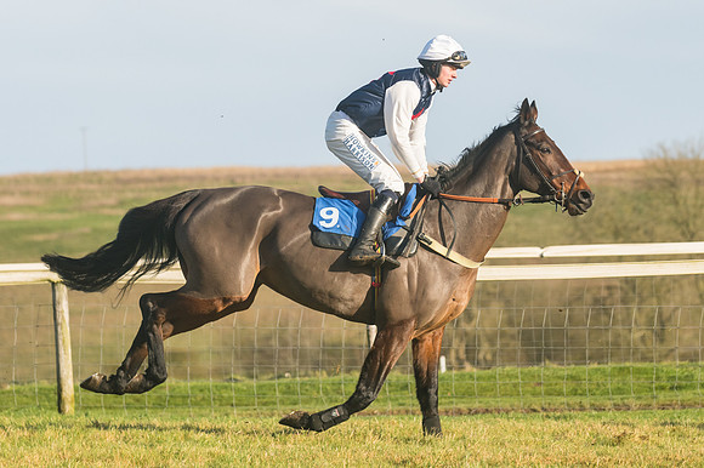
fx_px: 4690
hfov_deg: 8.6
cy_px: 234
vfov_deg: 5.7
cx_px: 352
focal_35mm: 240
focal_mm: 160
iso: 400
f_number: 5
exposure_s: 1/4000
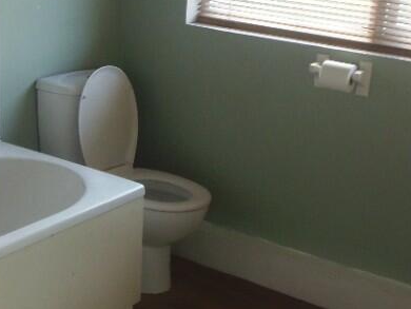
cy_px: 161
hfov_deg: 30.1
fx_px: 748
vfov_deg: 23.3
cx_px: 92
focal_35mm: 63
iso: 125
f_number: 2.9
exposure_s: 1/30
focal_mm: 4.3
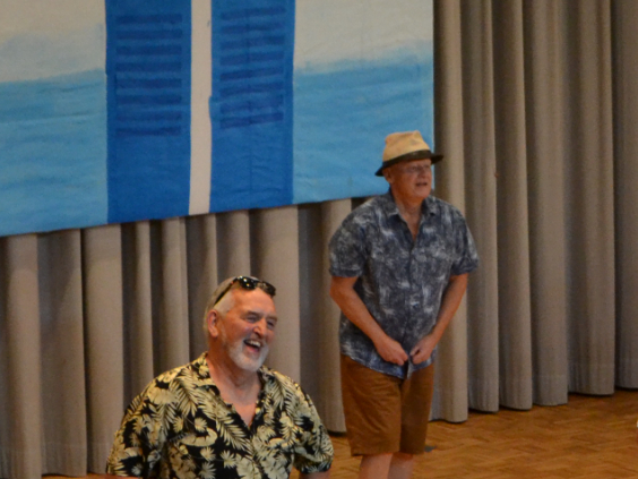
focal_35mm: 199
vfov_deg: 7.5
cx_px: 596
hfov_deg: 9.9
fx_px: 3668
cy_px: 298
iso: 1600
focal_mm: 38
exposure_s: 1/500
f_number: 5
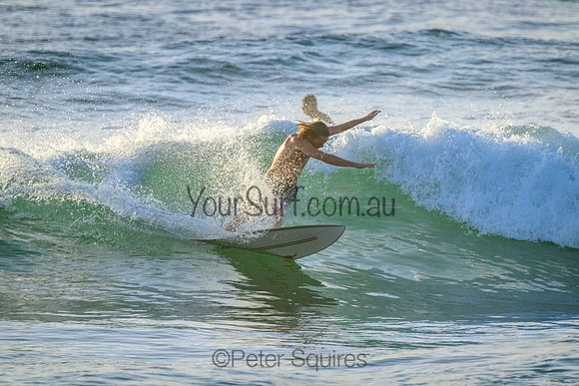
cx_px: 290
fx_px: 12869
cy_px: 193
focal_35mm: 800
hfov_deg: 2.6
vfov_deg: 1.7
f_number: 11
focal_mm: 800
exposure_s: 1/2000
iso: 1600
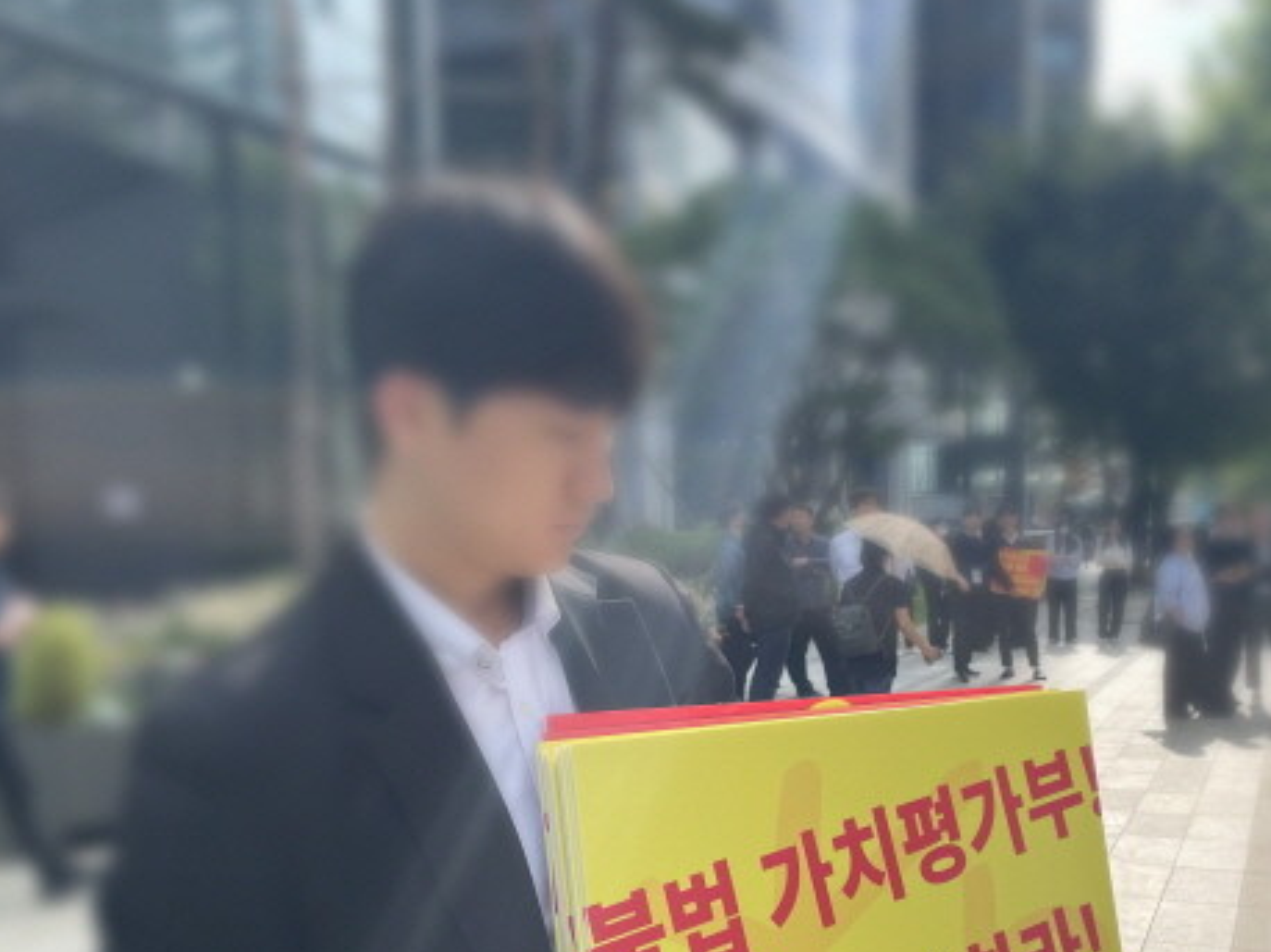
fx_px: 1395
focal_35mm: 38
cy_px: 644
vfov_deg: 37.2
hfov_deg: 48.6
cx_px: 785
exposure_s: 1/940
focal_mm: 4.2
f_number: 1.6
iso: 32
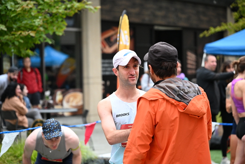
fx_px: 817
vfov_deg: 11.4
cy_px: 82
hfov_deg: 17.1
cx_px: 122
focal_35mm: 120
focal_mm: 120
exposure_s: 1/640
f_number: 4
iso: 2500
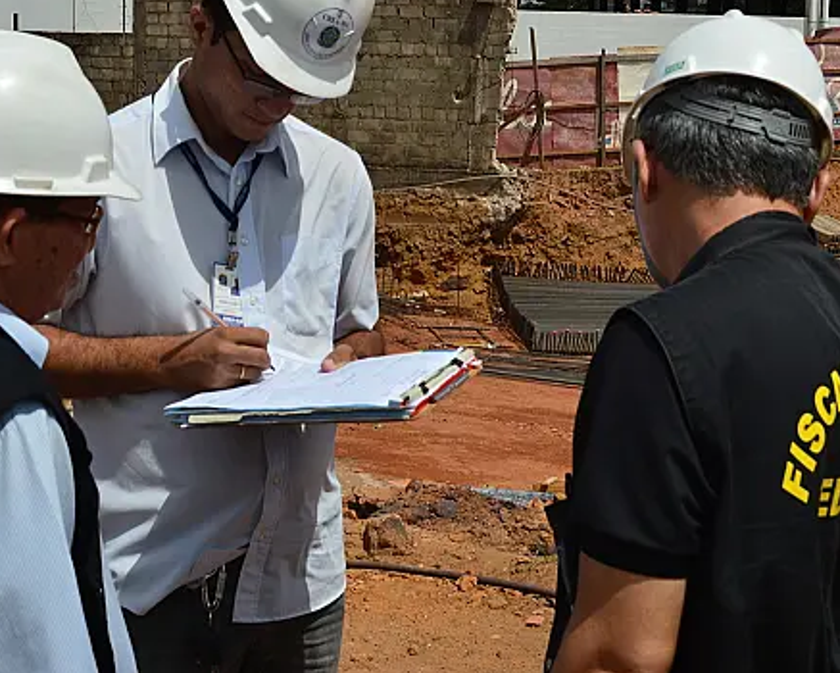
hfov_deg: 27.1
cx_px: 373
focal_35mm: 70
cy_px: 270
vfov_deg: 21.8
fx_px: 1741
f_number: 11
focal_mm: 34
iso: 160
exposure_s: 1/500
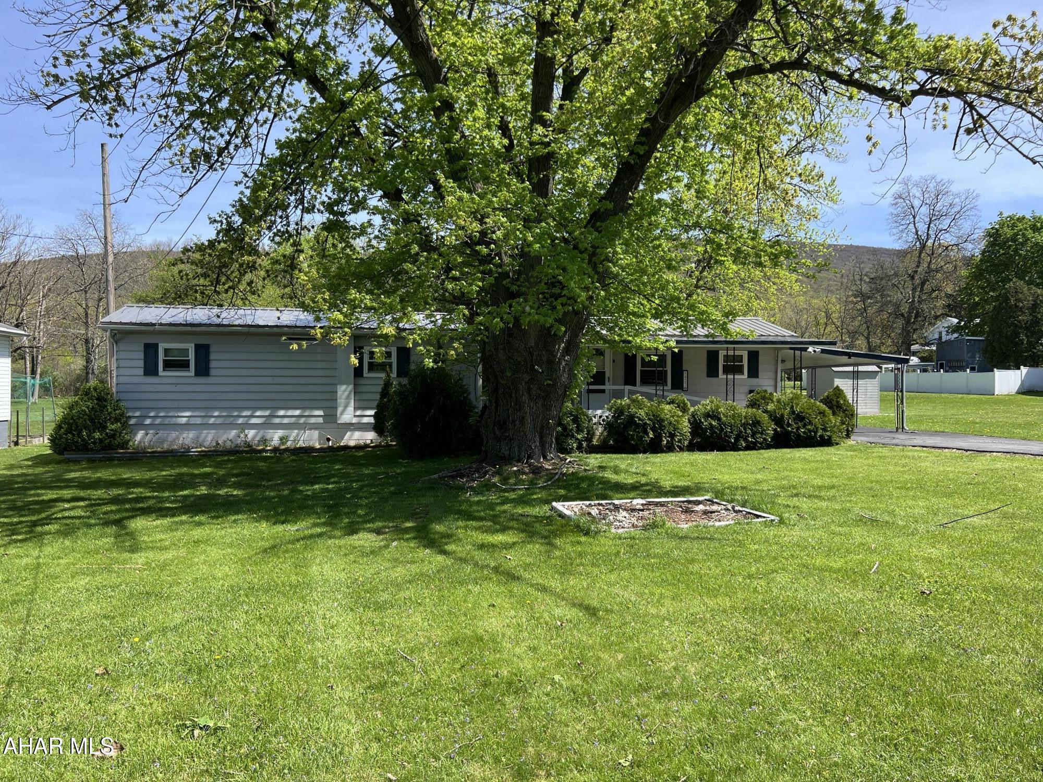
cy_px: 391
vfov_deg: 53.1
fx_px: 783
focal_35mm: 26
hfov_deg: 67.3
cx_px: 522
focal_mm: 5.7
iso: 50
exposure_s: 1/1934
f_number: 1.5
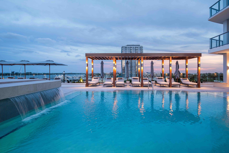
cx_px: 114
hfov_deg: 90.0
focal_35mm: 18
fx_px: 115
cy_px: 76
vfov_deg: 67.4
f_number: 9
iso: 400
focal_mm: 18
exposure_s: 1/25
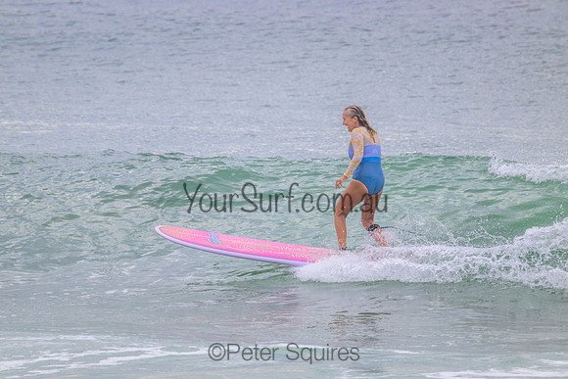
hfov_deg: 2.6
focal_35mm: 800
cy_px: 190
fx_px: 12625
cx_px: 284
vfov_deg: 1.7
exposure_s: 1/2000
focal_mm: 800
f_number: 11
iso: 1600
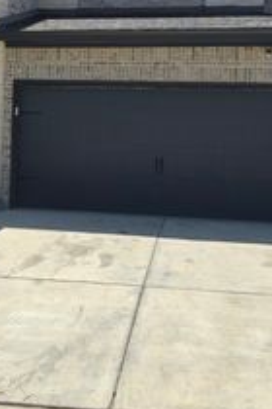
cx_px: 58
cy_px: 100
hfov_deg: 23.5
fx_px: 646
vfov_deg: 34.3
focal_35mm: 57
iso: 12
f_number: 1.7
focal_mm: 6.3
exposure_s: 1/986
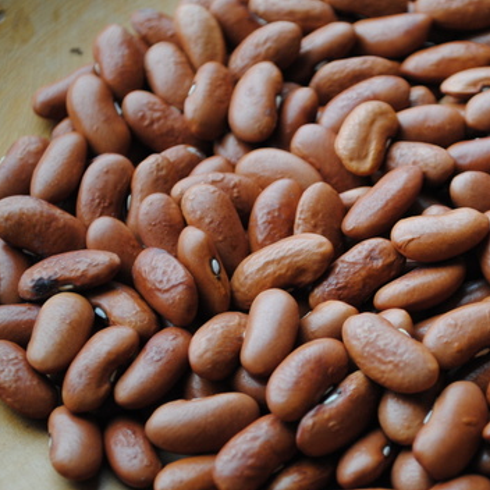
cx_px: 373
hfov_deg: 14.5
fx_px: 1917
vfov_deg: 14.6
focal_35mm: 120
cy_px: 256
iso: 400
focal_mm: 55
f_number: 5.6
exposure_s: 1/50
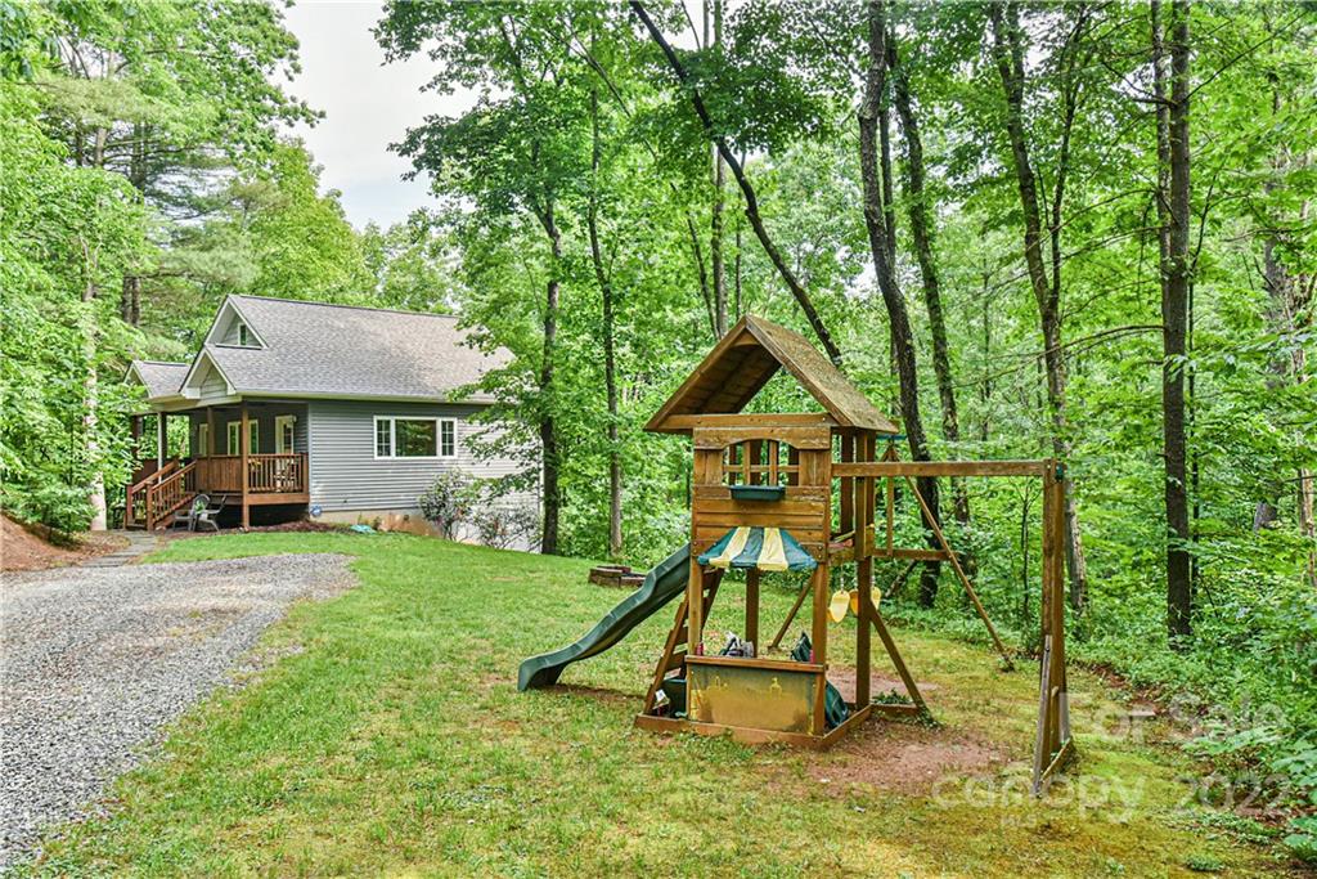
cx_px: 658
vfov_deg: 43.6
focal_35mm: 30
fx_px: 1098
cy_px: 440
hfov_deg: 61.9
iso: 1600
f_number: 7.1
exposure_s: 1/200
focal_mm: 30
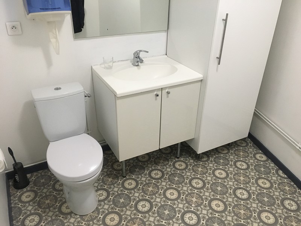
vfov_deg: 48.2
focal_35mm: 29
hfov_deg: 61.7
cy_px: 113
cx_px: 150
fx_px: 252
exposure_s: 1/33
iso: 200
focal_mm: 4.15
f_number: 2.2
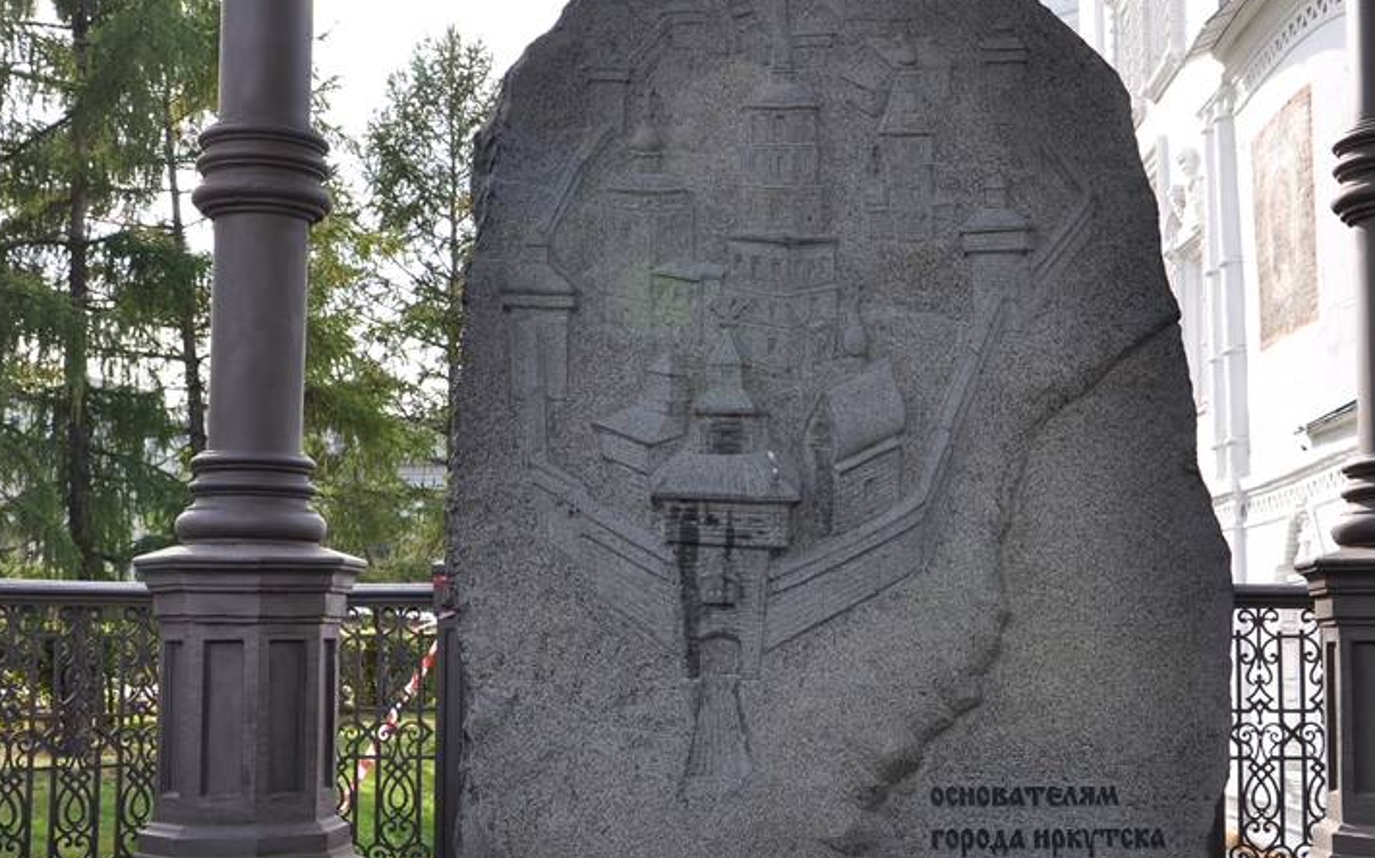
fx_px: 2012
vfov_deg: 24.1
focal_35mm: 54
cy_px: 443
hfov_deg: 37.6
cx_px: 822
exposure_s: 1/160
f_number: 9
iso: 200
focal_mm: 25
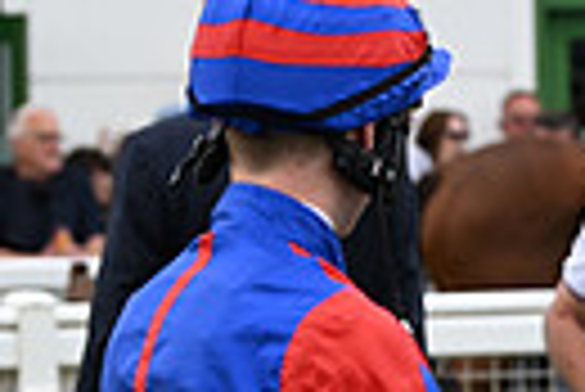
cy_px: 620
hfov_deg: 3.5
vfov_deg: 2.4
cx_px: 1233
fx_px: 9419
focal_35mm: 579
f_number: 5.6
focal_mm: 130
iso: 640
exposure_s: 1/1000
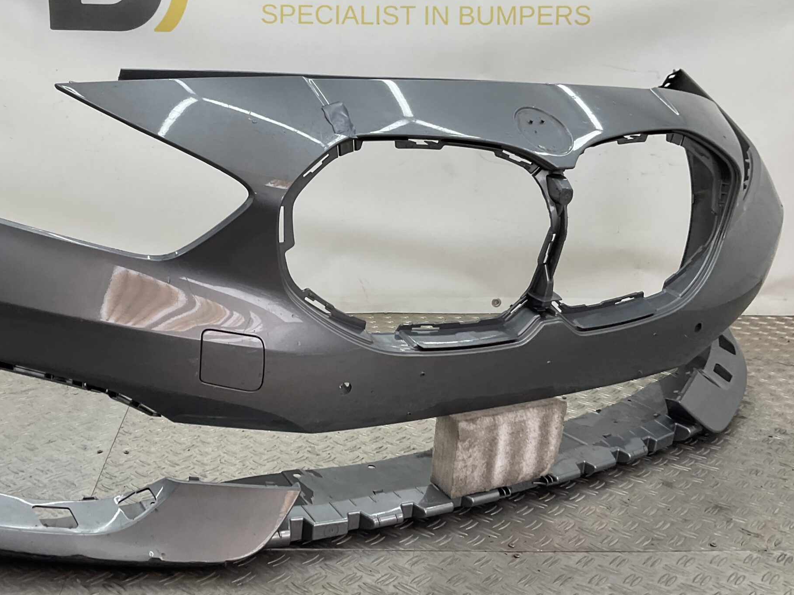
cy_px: 240
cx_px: 294
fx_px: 940
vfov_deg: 35.0
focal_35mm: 41
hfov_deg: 45.4
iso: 20
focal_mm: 3
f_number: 1.8
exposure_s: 1/100
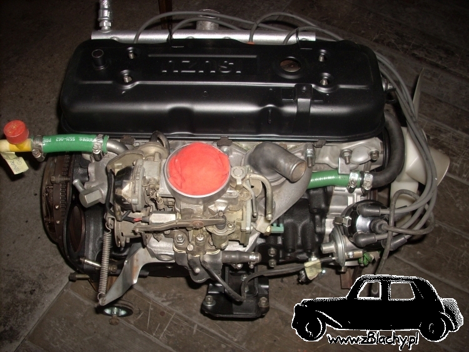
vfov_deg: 38.7
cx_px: 234
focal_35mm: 37
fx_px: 501
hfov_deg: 50.1
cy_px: 176
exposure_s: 1/60
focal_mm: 6.2
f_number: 2.8
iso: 64
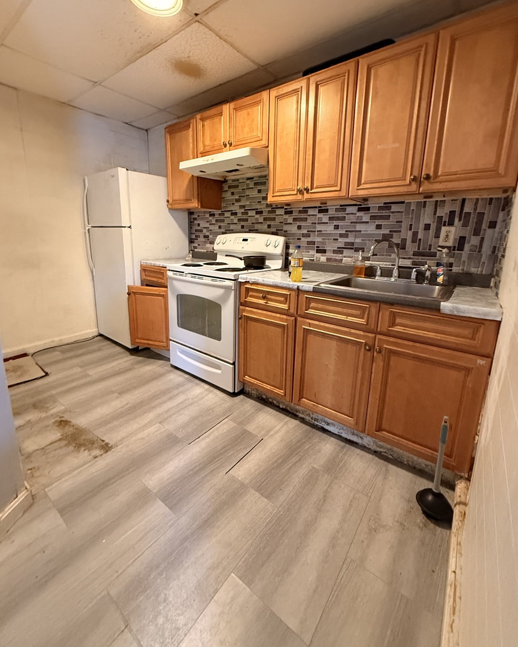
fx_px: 287
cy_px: 295
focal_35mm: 15
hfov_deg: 84.0
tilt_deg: -11.9
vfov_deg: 96.6
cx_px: 253
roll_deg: -1.7
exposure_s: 1/60
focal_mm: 2.22
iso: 640
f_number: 2.2
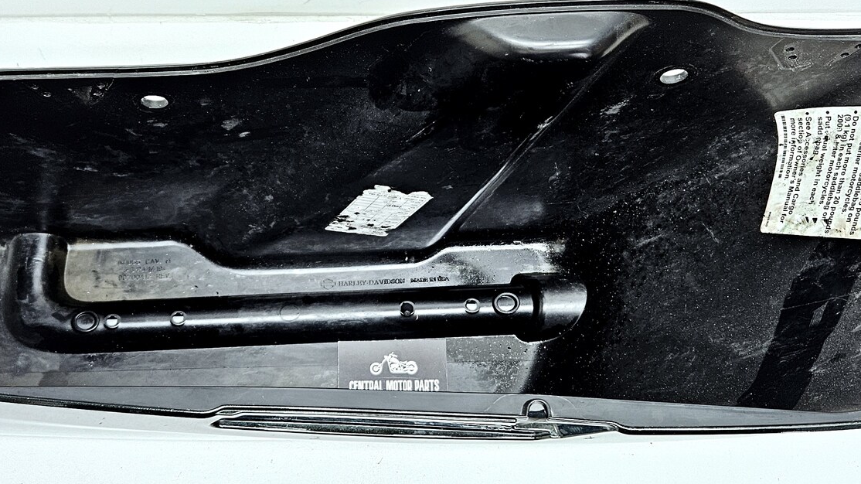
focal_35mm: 45
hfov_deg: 45.4
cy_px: 230
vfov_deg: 26.5
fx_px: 1027
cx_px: 383
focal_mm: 5.4
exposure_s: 1/100
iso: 200
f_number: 1.8
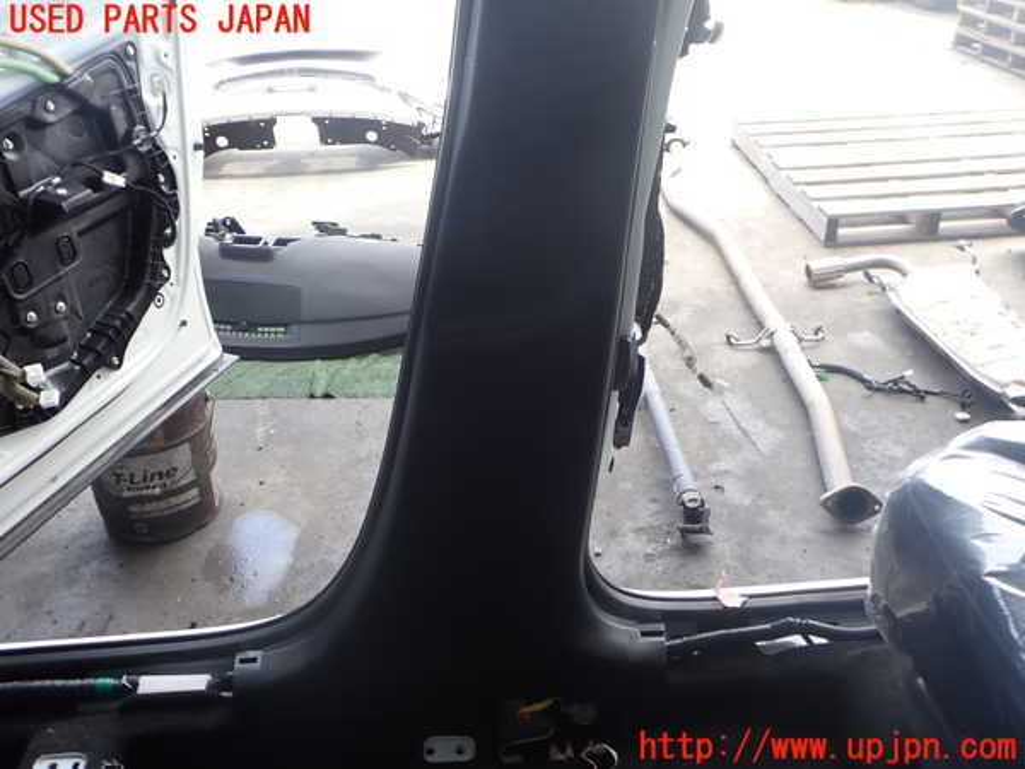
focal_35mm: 30
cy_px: 384
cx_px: 512
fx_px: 888
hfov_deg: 60.0
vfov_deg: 46.8
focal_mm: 5.4
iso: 100
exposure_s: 1/100
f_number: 3.2
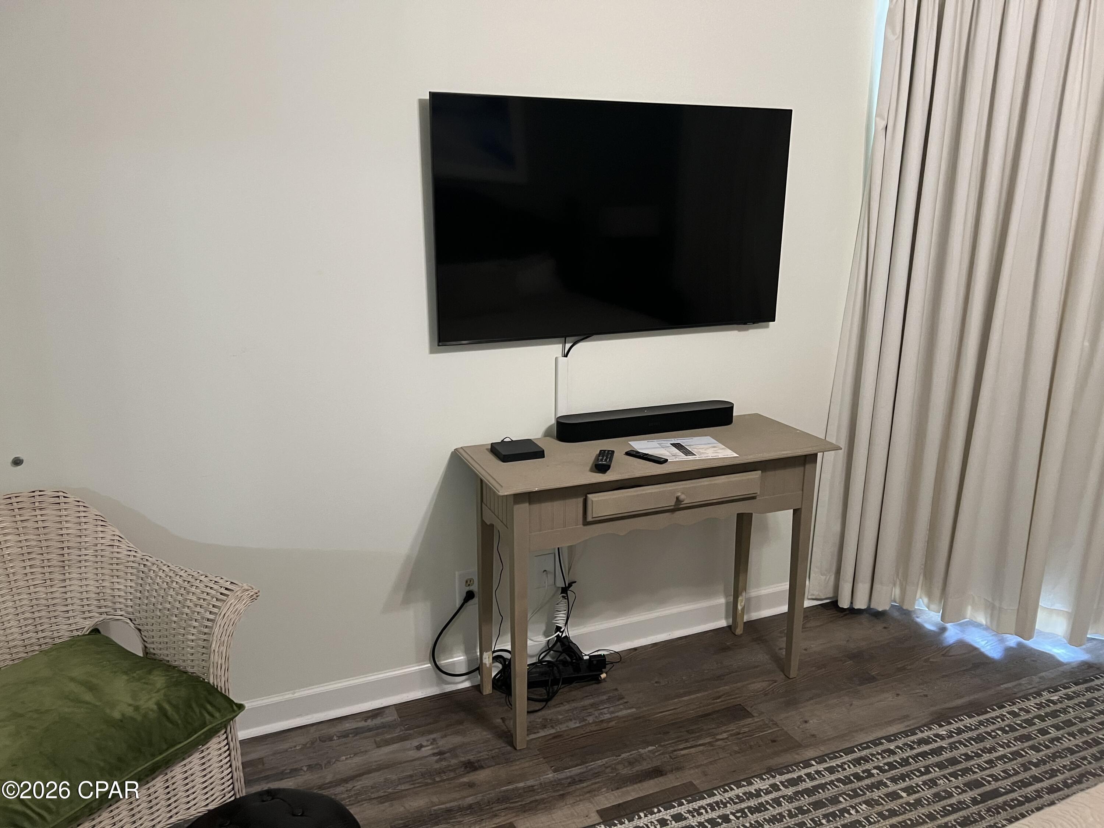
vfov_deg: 53.1
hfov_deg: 67.3
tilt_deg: -14.3
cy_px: 414
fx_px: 829
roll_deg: +0.6
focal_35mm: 26
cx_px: 552
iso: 400
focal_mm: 5.7
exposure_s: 1/40
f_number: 1.5
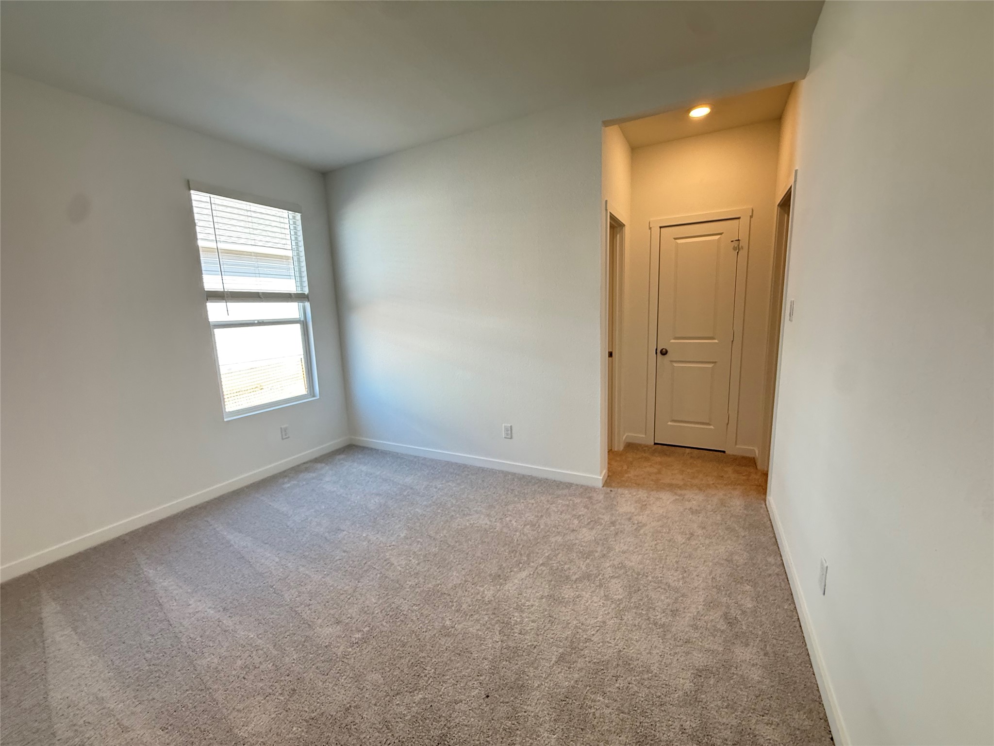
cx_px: 497
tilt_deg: -7.3
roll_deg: +2.5
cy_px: 373
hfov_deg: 102.1
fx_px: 402
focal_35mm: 14
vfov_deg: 85.7
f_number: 2.2
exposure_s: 1/120
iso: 400
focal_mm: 2.22
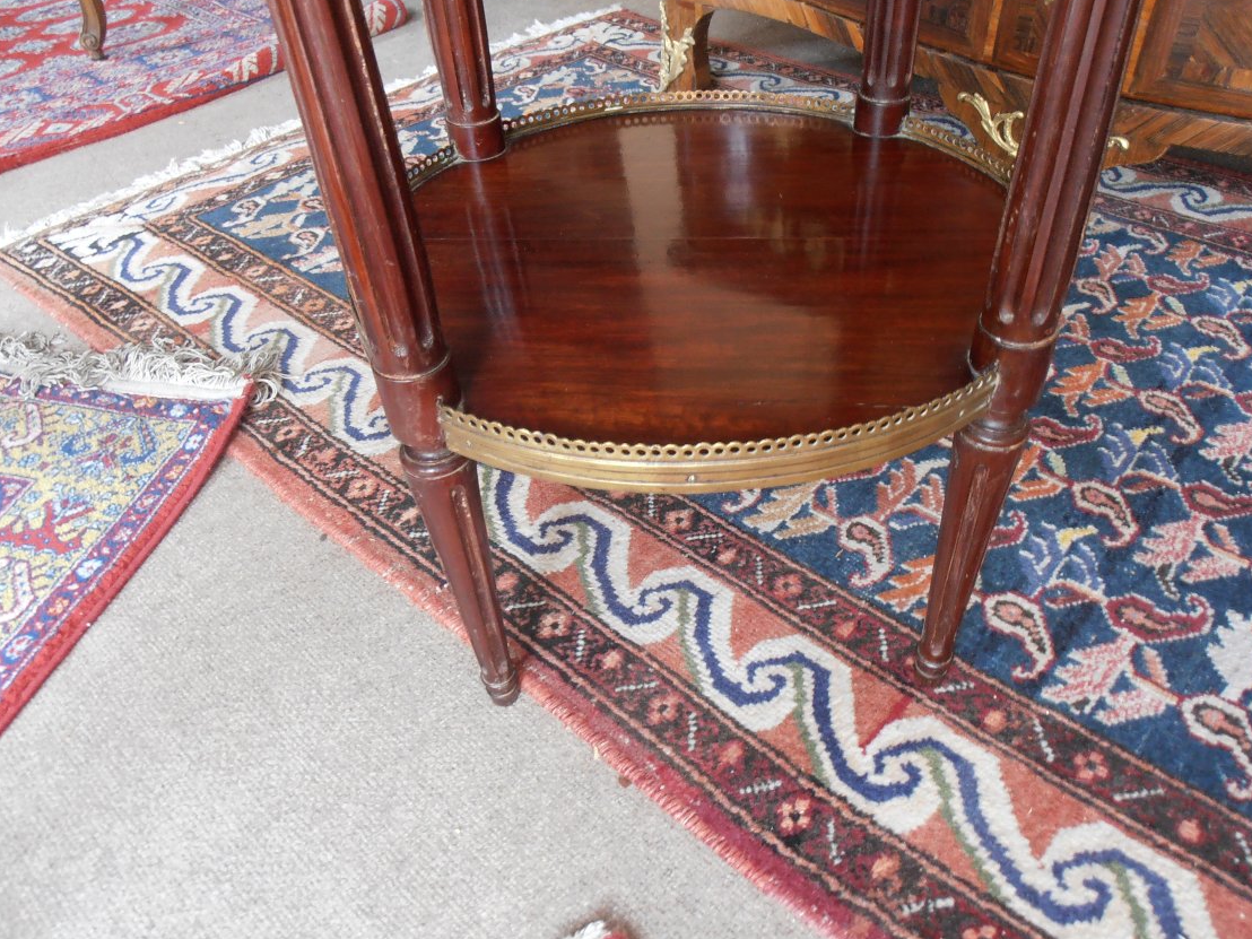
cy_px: 437
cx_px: 658
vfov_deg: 53.0
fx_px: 940
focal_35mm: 26
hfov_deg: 67.3
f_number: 3
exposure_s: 1/6
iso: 125
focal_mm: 4.2
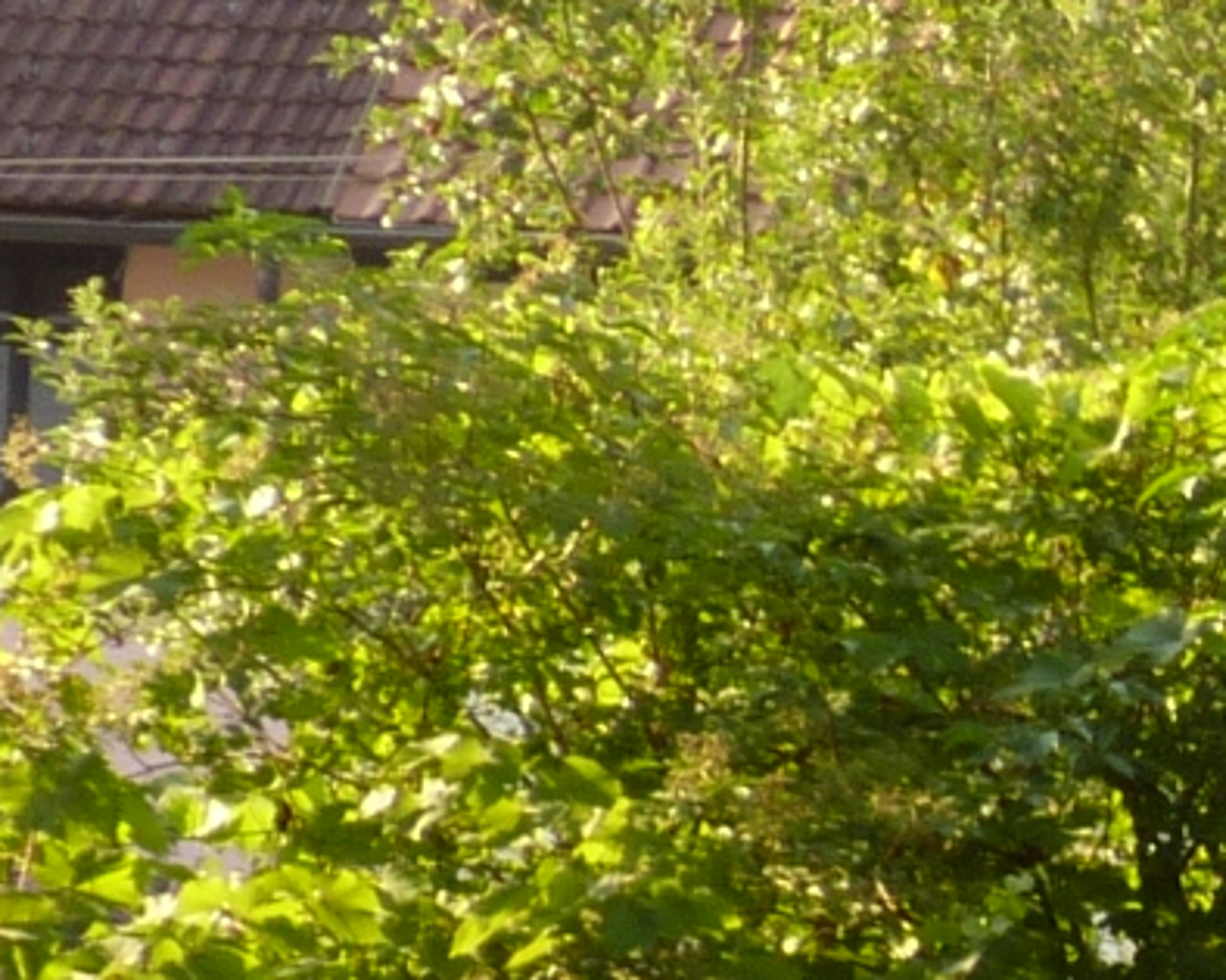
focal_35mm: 184
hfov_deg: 9.3
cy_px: 1391
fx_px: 6675
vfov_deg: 8.2
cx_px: 3071
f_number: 4
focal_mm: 5.2
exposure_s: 1/100
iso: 80
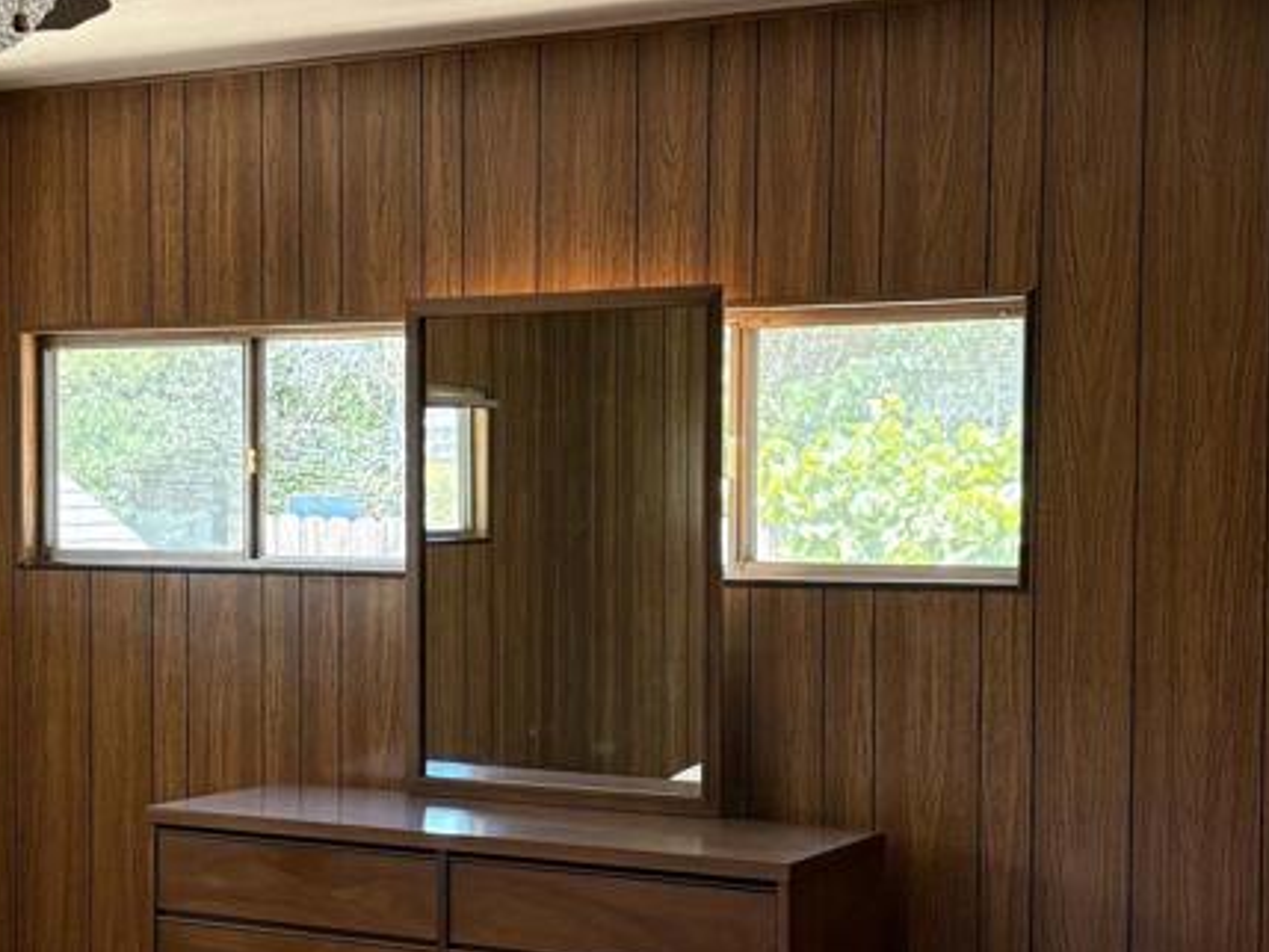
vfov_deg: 23.6
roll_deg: -0.1
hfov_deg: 31.1
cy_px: 588
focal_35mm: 62
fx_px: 2274
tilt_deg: -1.4
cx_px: 521
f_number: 1.6
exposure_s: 1/60
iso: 160
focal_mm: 5.96
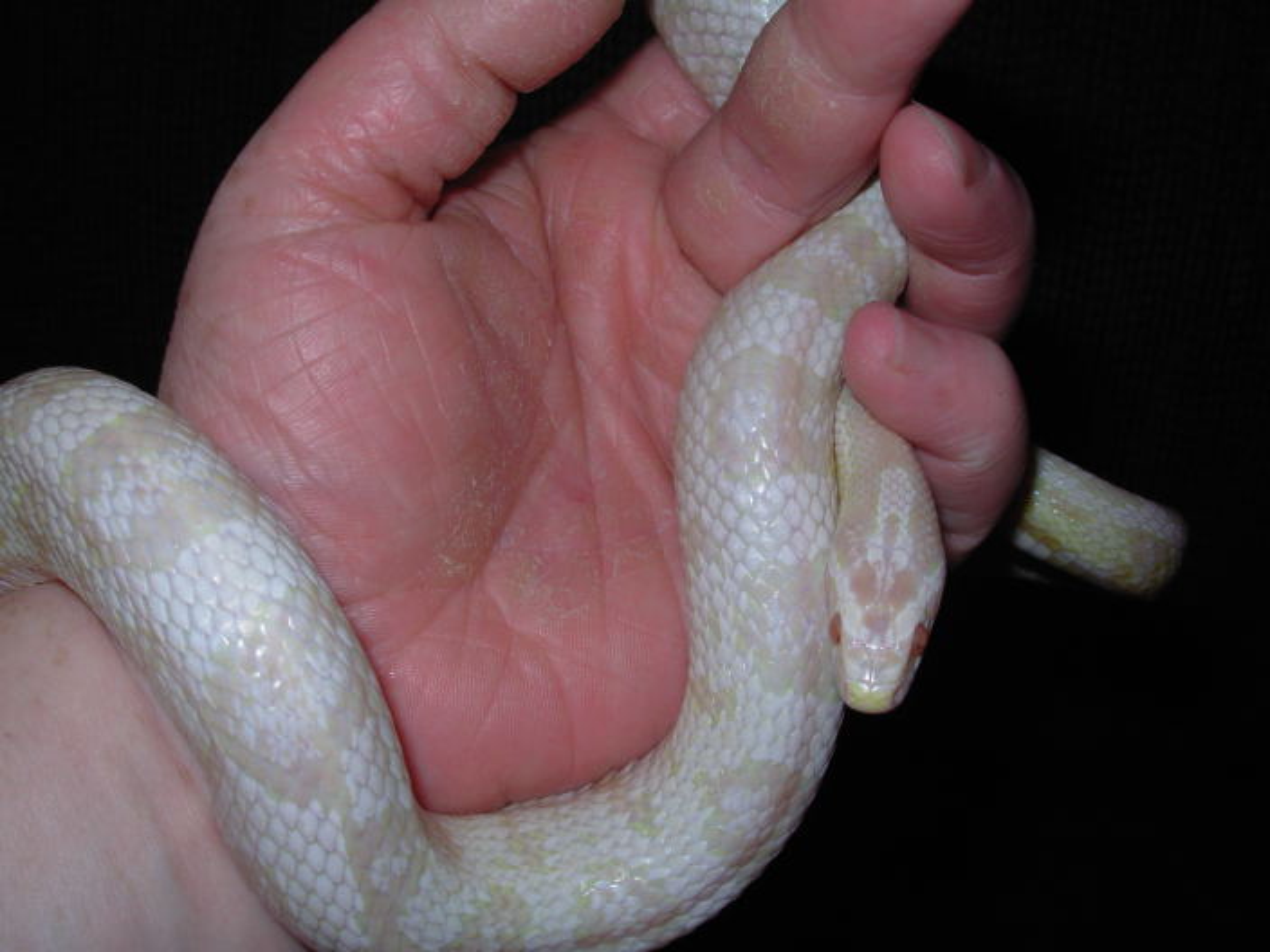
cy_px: 476
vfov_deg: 37.7
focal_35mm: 38
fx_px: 1394
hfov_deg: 49.0
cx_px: 635
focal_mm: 6.3
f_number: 4.9
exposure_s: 1/32
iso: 50
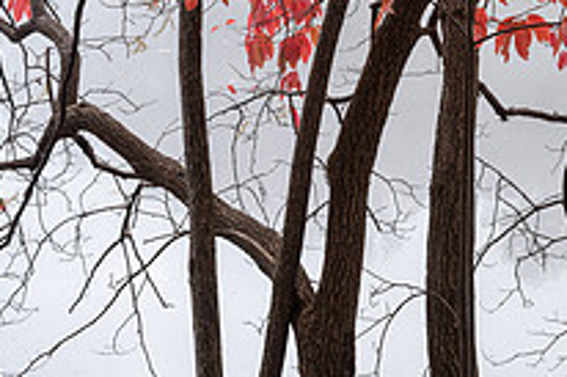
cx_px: 484
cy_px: -117
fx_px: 2219
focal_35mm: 141
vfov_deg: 9.5
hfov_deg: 14.4
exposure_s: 1/30
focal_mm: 50
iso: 400
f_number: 11
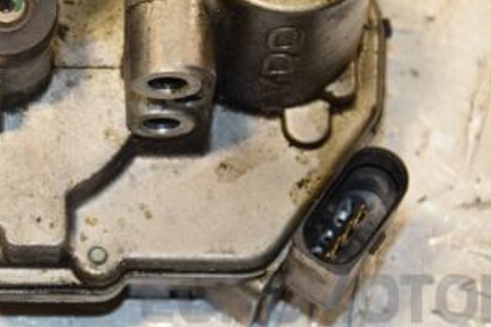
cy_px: 86
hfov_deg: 8.8
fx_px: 3190
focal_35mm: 234
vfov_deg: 5.9
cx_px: 112
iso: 800
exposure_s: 1/200
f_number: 7.1
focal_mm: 80
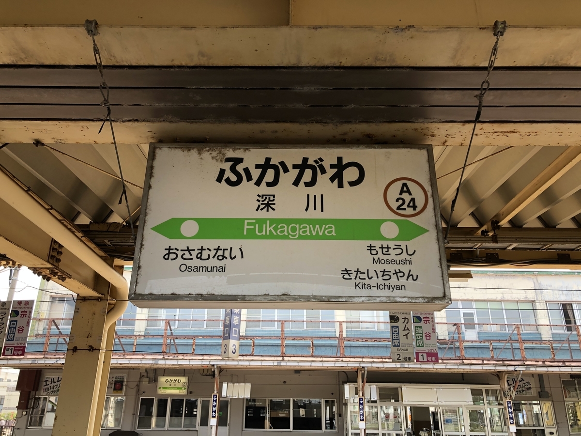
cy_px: 218
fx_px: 470
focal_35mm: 28
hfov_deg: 63.4
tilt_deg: +20.6
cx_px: 290
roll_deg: -1.9
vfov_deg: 49.7
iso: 20
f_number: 1.8
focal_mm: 3.99
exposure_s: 1/326
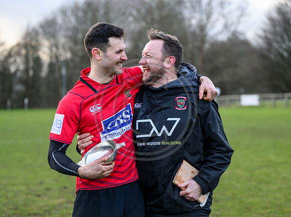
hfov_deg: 21.7
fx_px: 759
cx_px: 163
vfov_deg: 16.3
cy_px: 108
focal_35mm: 90
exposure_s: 1/1000
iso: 1250
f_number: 2.8
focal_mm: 84
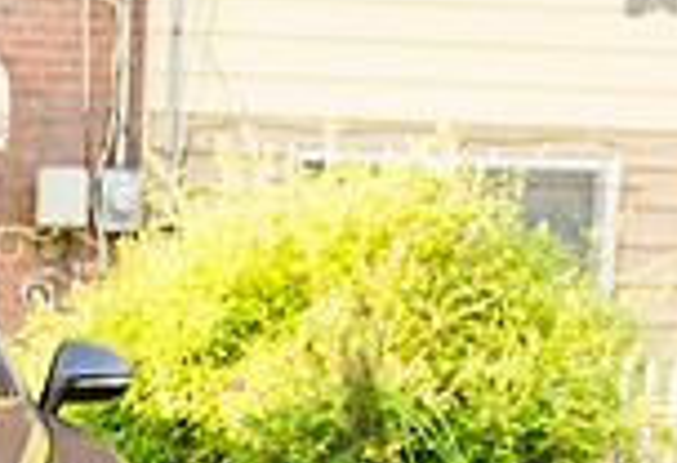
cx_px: -166
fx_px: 1877
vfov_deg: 13.6
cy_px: 592
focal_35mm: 99
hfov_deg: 19.1
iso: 500
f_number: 3.2
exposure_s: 1/320
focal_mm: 24
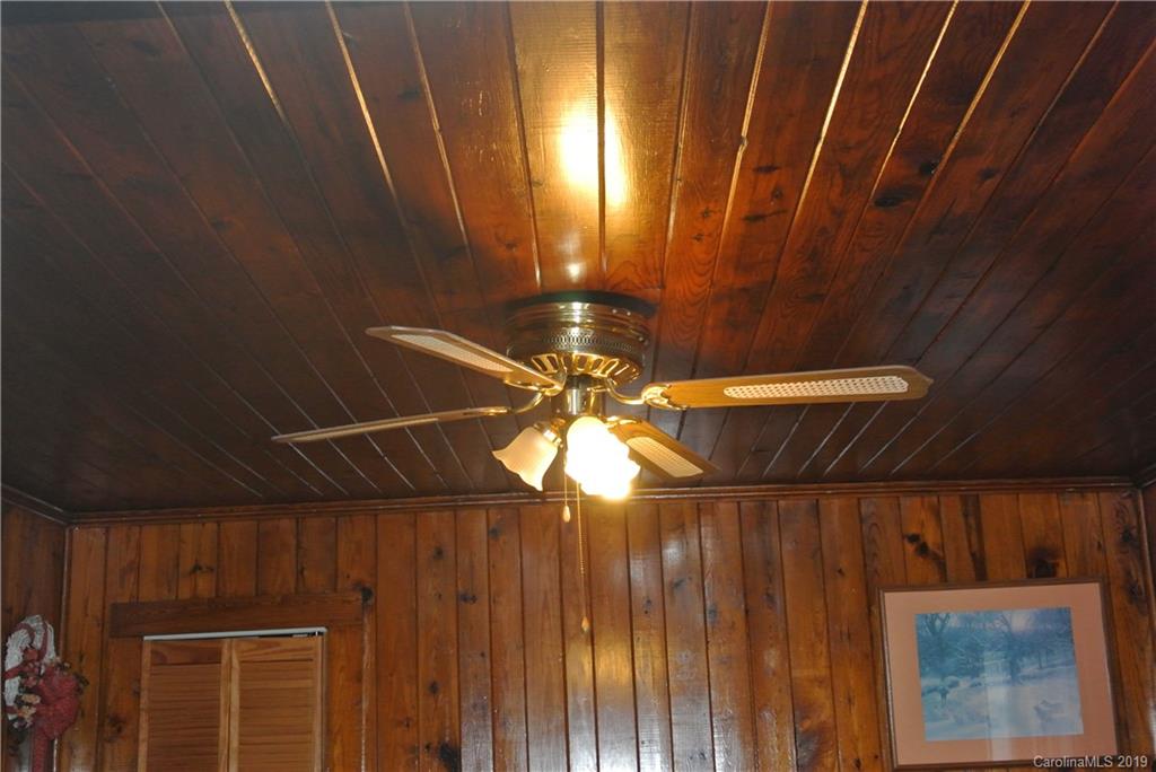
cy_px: 386
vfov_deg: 29.9
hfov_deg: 43.6
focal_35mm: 45
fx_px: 1446
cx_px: 578
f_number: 4.5
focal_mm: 16.9
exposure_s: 1/60
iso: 800
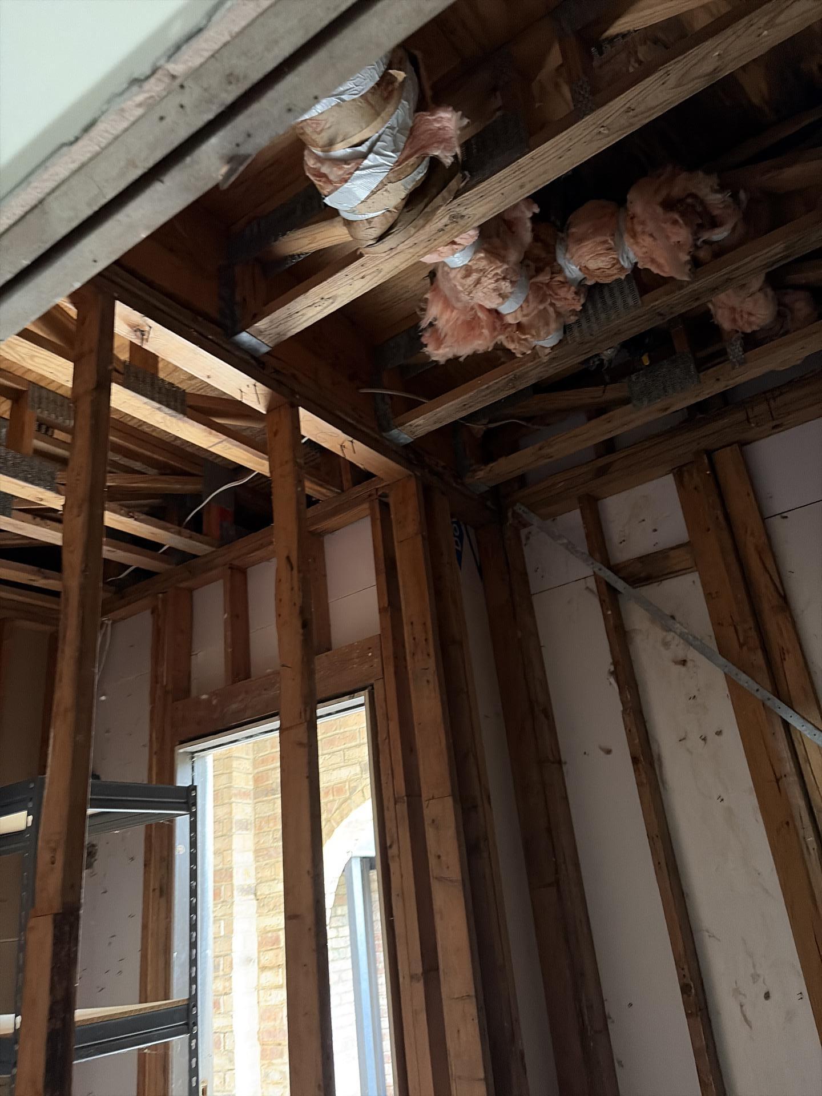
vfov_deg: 67.3
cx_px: 411
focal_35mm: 26
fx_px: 823
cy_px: 548
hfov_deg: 53.1
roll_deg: +5.7
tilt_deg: +25.6
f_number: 1.6
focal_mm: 5.96
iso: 640
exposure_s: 1/32
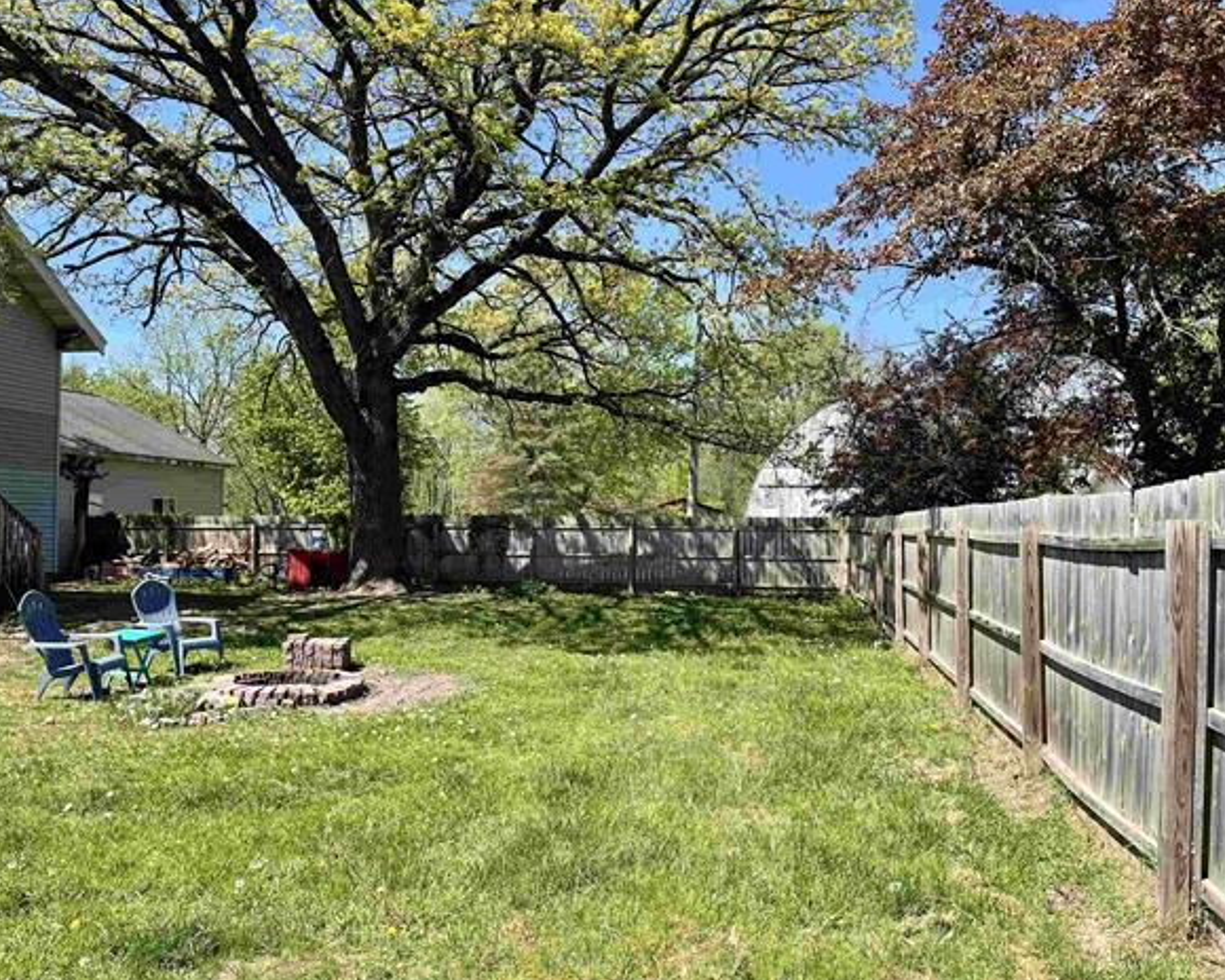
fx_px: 1015
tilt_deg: +1.6
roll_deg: +0.3
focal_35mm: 28
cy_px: 488
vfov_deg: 51.5
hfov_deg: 62.2
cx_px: 600
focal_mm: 5.1
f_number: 1.6
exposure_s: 1/1580
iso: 50
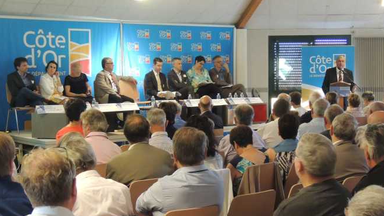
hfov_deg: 34.4
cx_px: 194
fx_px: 621
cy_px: 142
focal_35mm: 61
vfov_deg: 19.7
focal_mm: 9.8
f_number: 3.7
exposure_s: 1/15
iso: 720
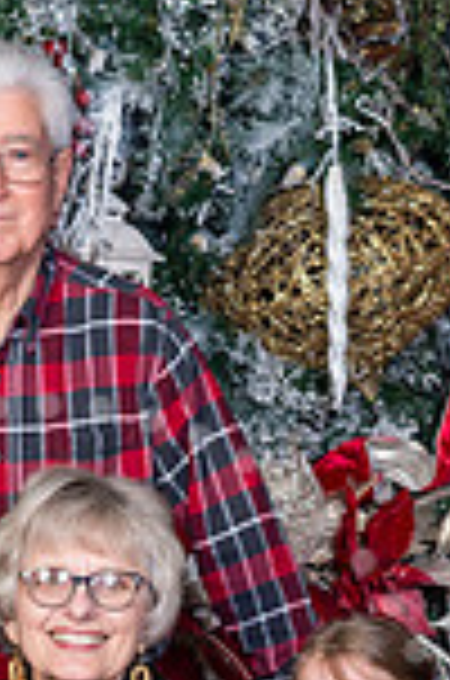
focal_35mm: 254
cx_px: 43
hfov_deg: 5.4
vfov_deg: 8.0
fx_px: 4784
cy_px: 811
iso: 400
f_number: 8
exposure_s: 1/125
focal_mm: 85
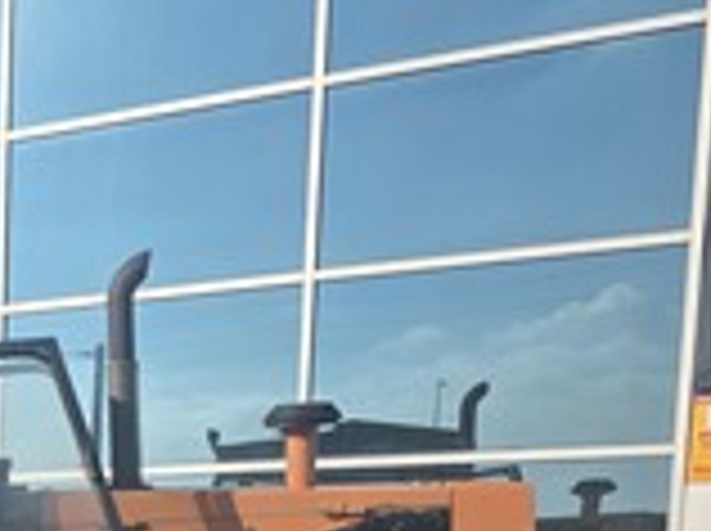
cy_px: 778
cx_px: -232
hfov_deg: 21.8
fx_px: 1641
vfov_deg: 16.8
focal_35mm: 80
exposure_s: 1/7626
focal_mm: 6.3
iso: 80
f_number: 1.7
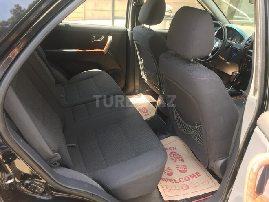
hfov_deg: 61.7
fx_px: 225
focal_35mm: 29
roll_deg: -2.9
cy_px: 101
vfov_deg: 48.2
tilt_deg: -25.5
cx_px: 134
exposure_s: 1/100
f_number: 2.2
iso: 40
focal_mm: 4.15
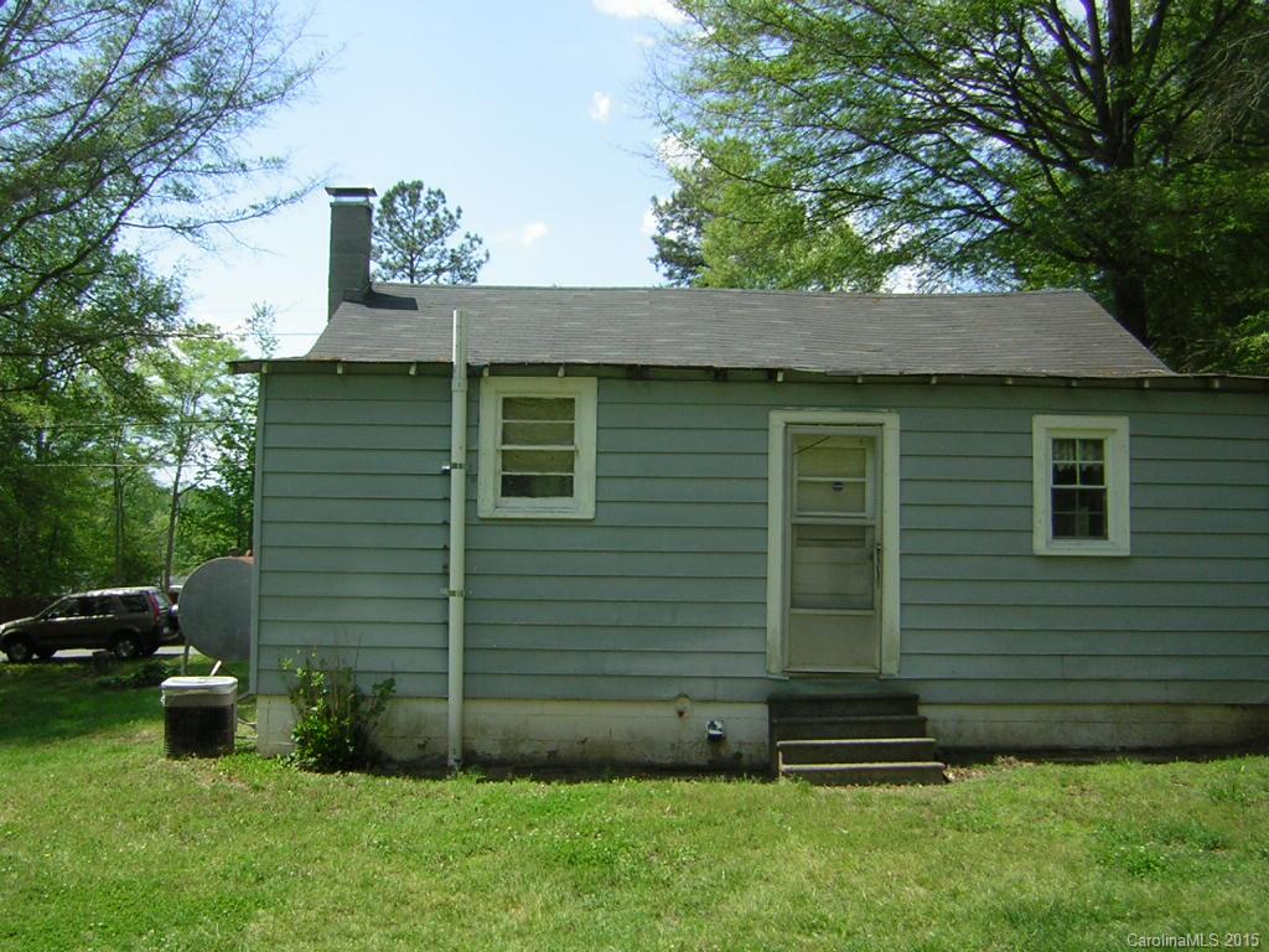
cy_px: 476
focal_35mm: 36
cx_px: 634
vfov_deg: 39.7
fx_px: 1320
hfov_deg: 51.4
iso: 50
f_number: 5.2
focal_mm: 4.7
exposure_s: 1/253
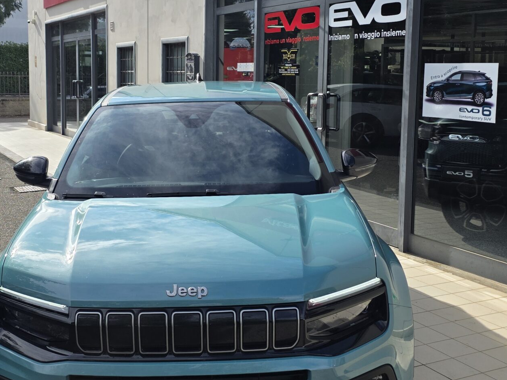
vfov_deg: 30.8
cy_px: 151
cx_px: 206
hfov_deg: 40.3
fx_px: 688
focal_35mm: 47
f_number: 1.7
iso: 80
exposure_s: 1/5608
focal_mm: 6.3
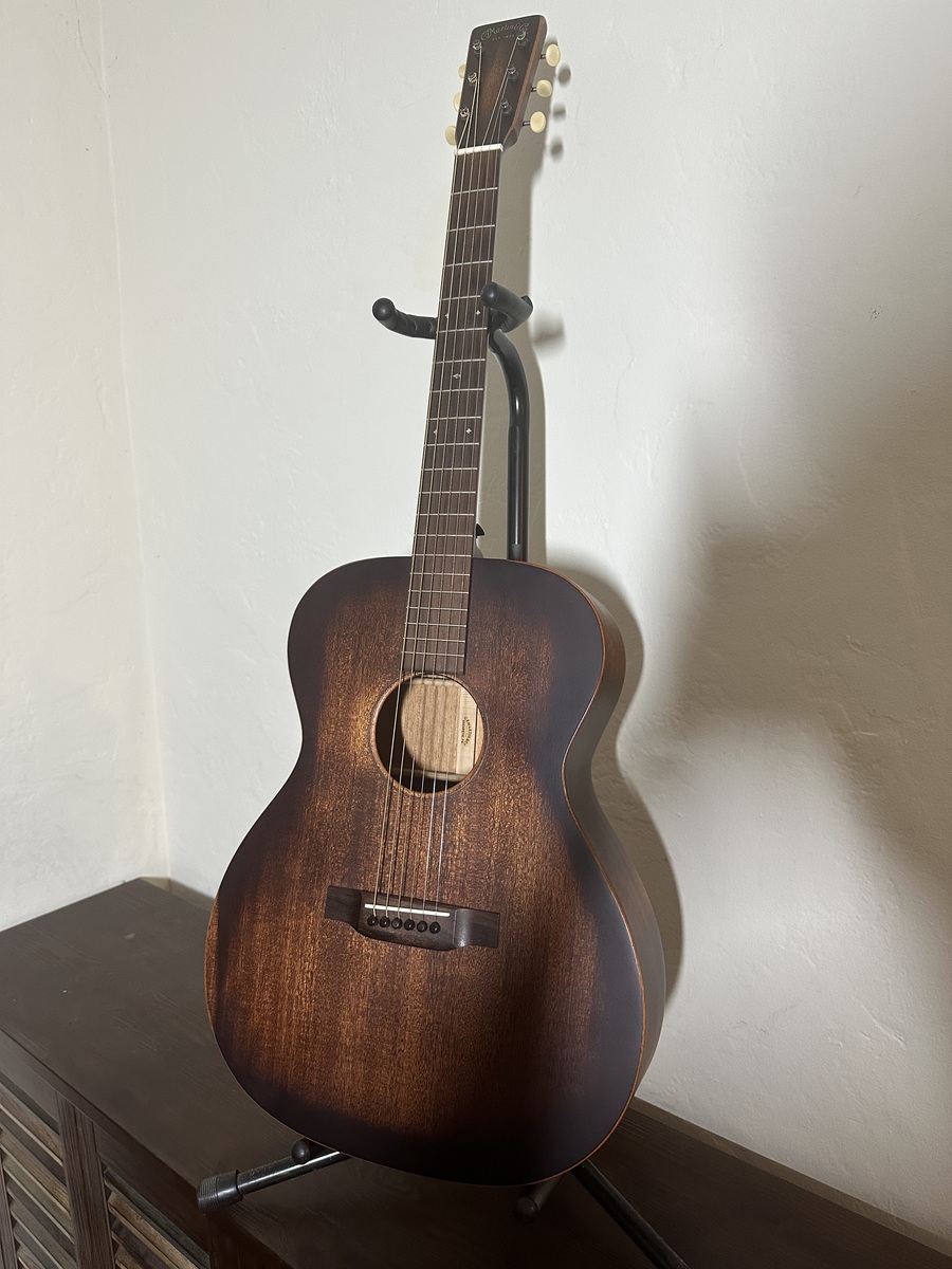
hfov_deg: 56.8
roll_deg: +0.8
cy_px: 634
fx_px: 880
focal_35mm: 24
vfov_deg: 71.6
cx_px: 476
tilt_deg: -9.0
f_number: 1.78
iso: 320
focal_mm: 6.86
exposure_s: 1/60
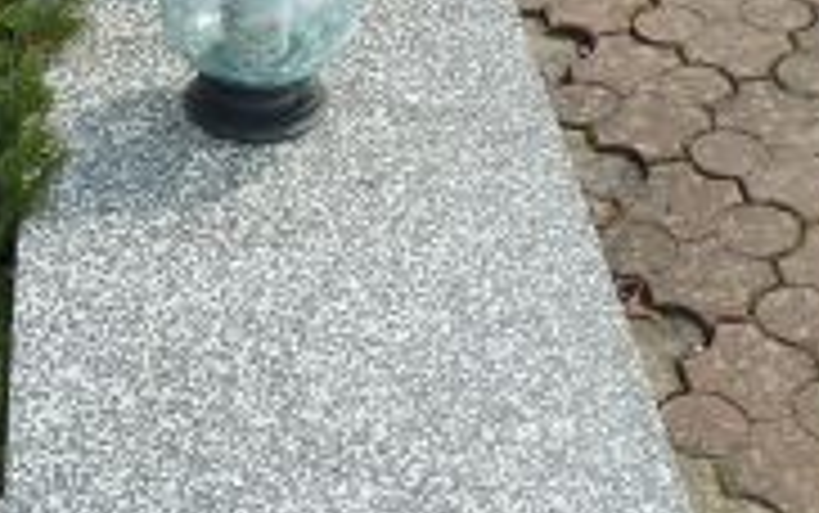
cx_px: 112
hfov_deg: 24.1
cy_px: 104
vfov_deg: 15.5
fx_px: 1876
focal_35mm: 84
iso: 80
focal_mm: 5
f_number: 4
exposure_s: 1/400
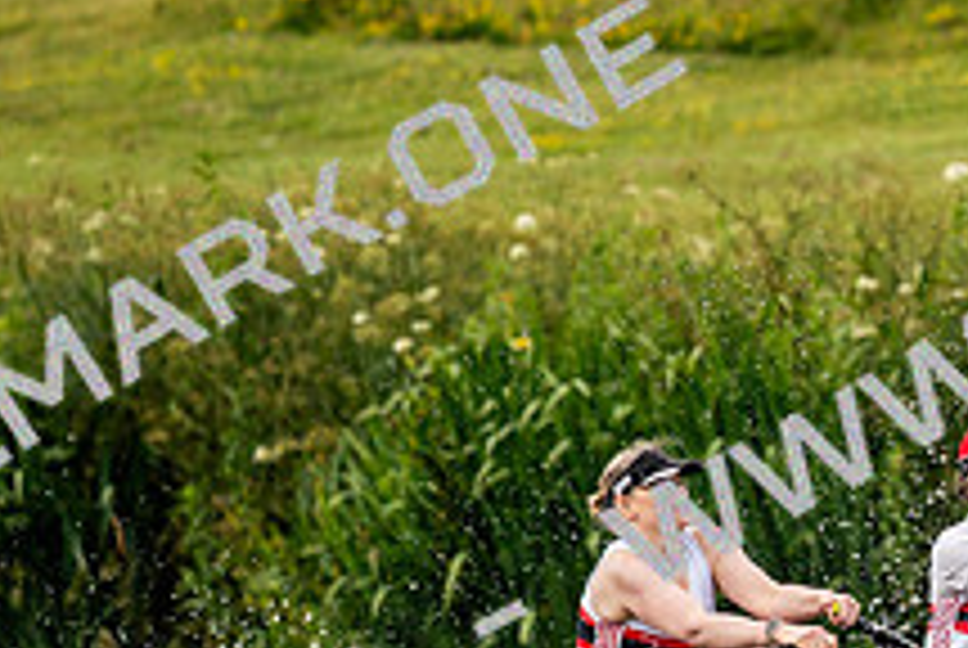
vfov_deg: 0.6
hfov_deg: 0.8
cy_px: 596
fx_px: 65267
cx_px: 1157
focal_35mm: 2424
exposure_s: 1/2000
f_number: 6.3
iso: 500
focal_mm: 600
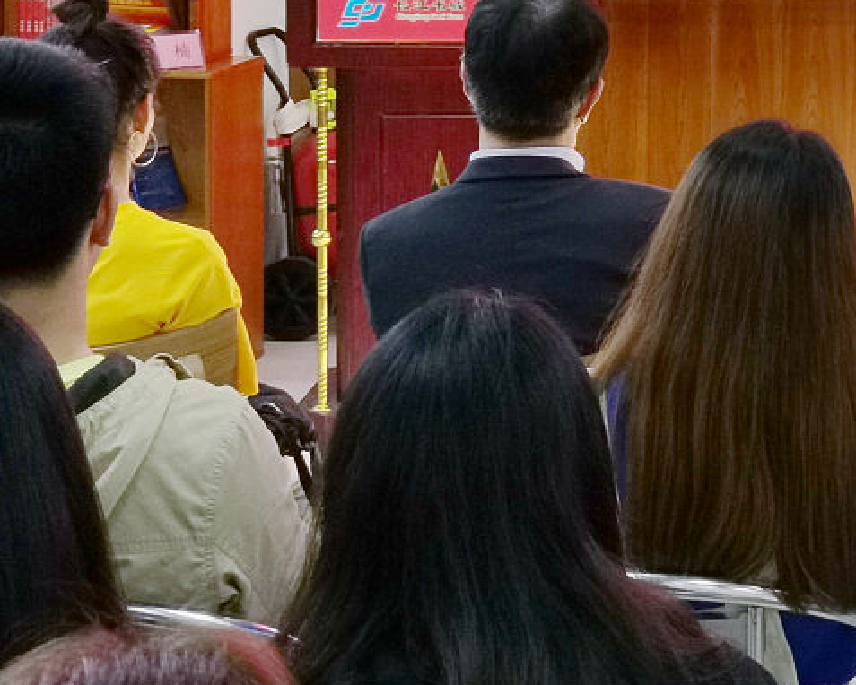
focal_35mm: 108
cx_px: 1034
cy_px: -77
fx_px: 2737
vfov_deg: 14.0
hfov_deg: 17.0
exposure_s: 1/100
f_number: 1.8
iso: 160
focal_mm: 5.58
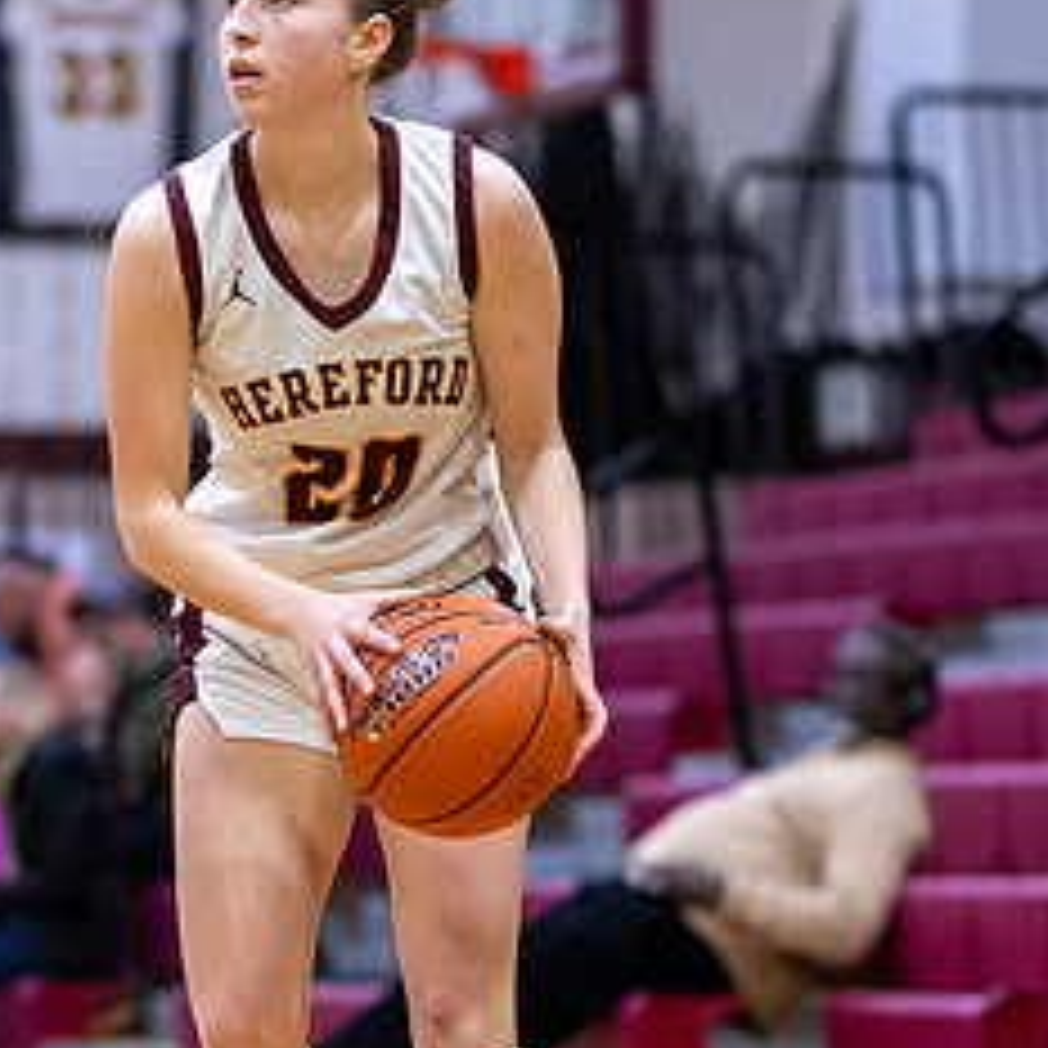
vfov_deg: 6.0
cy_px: 614
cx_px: 132
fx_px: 10036
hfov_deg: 6.0
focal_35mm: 293
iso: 2500
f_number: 1.8
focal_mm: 85
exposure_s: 1/1250
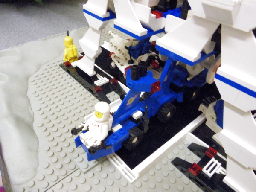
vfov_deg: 51.4
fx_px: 200
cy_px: 96
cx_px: 128
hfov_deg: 65.3
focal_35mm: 27
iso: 3200
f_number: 6.3
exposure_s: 1/40
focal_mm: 5
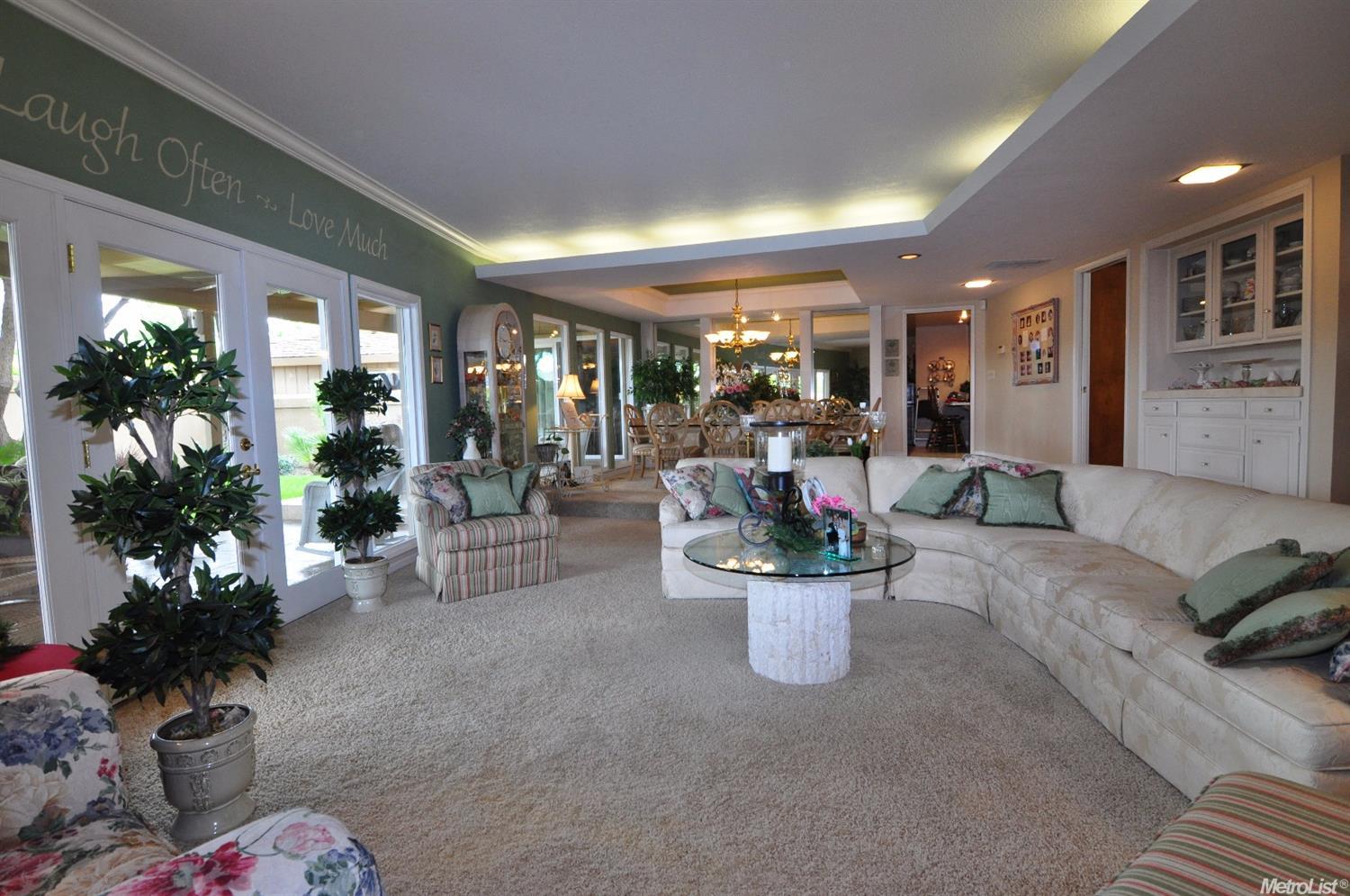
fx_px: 646
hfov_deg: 92.5
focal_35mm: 17
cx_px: 675
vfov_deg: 69.5
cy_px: 448
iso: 800
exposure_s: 1/25
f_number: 7.1
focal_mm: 11.5
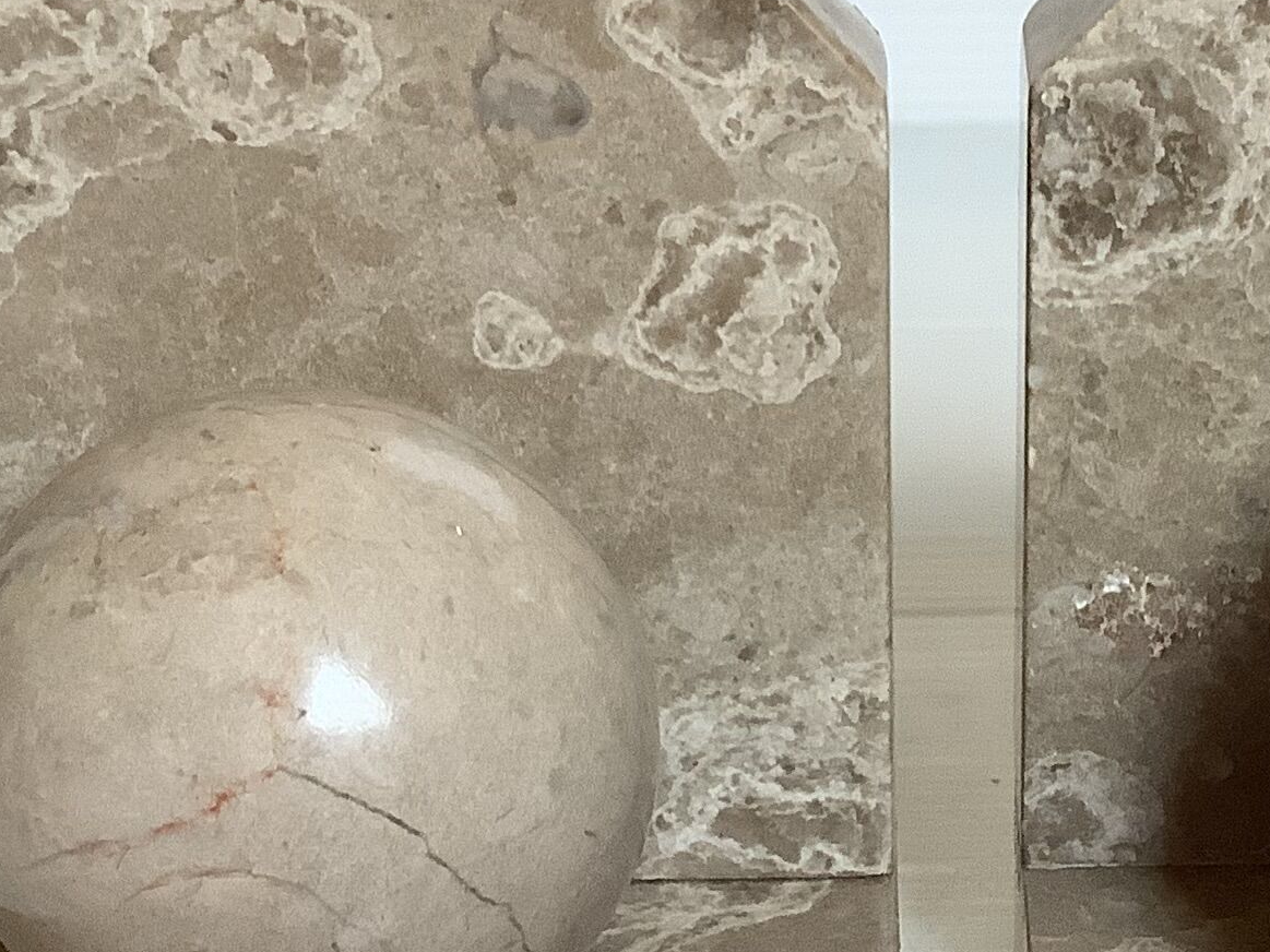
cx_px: 972
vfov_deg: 16.8
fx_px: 3192
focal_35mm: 87
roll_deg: +0.1
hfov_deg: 22.3
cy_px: 820
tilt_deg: -26.3
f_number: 2.4
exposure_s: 1/50
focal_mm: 3.3
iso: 160
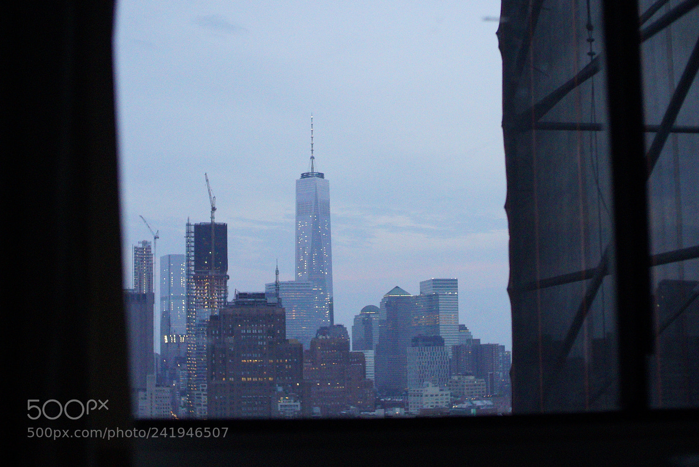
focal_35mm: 52
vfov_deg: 26.0
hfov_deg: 38.2
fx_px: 1010
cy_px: 234
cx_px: 350
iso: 8000
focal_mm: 35
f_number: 2.5
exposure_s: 1/6400
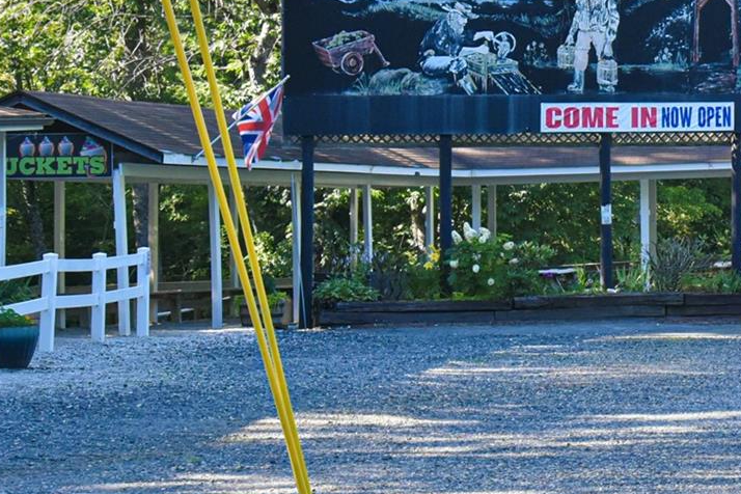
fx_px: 2717
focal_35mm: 132
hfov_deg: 14.8
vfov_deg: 10.4
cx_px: 1005
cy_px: 298
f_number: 8
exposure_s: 1/250
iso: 1600
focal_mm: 46
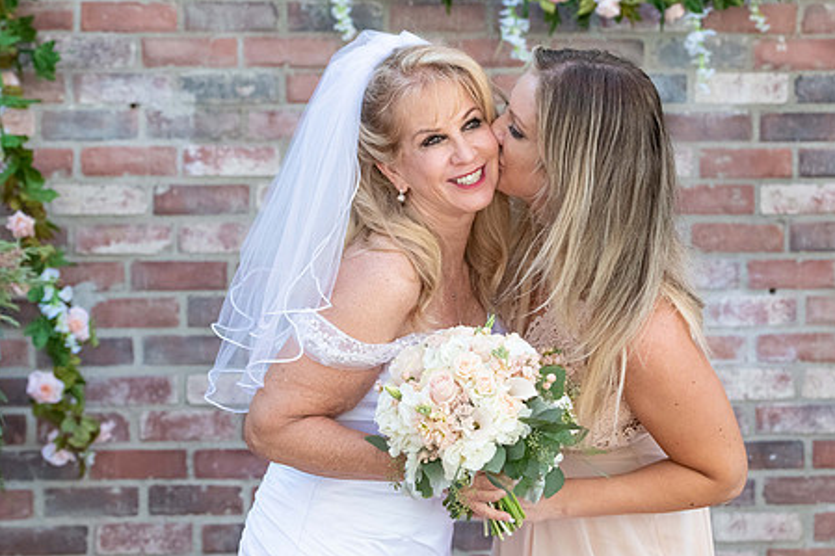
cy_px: 250
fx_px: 2458
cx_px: 461
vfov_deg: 12.9
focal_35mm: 106
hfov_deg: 19.3
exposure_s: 1/640
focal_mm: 82
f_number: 5
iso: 640
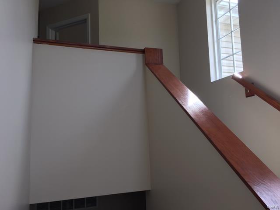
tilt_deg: +8.1
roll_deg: +1.1
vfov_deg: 48.2
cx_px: 140
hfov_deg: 61.7
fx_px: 235
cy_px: 105
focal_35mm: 29
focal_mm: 4.15
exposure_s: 1/120
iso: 25
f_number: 2.2
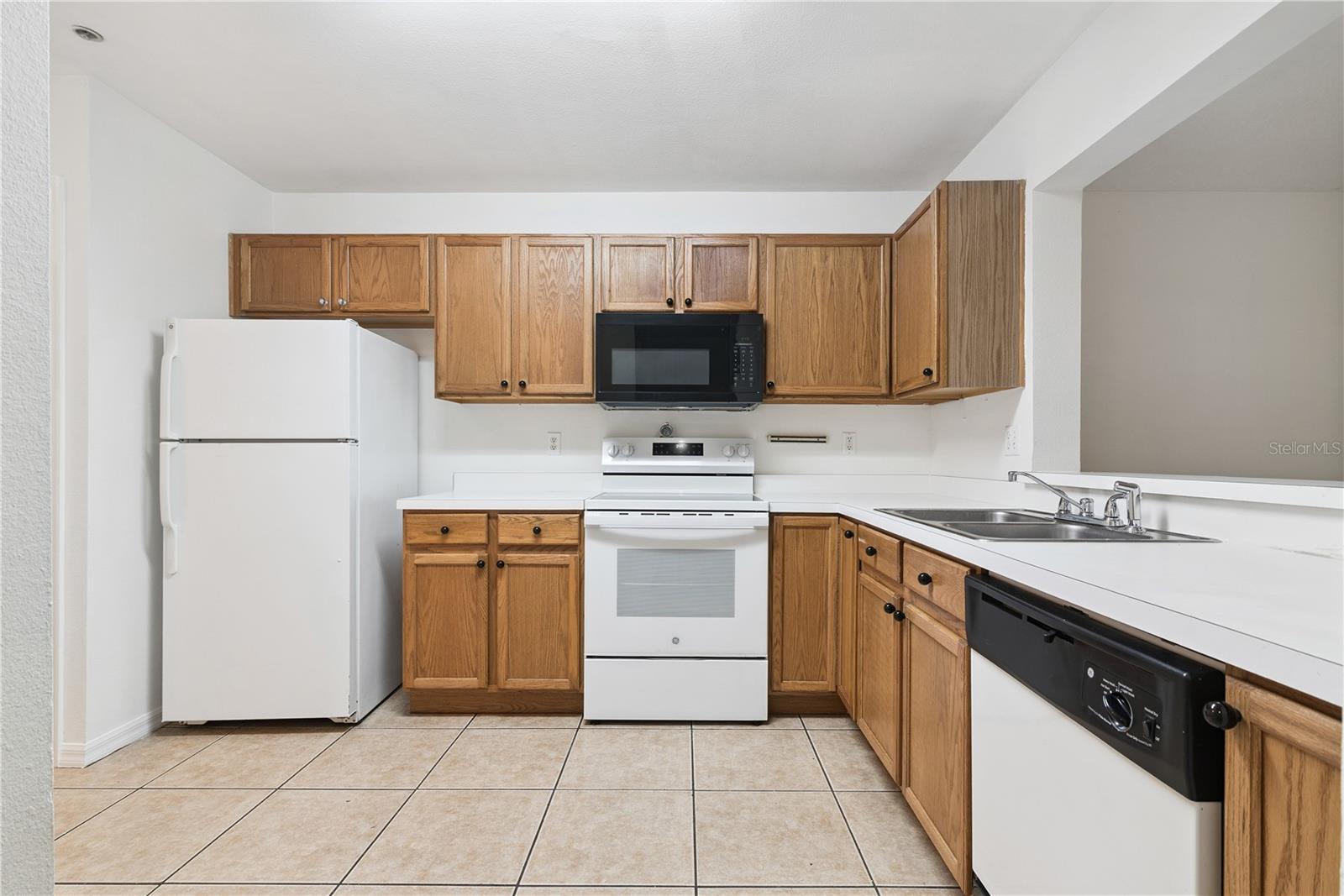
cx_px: 672
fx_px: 597
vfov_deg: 73.8
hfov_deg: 96.7
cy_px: 448
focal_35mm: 16
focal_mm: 16
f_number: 9
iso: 250
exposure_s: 1/30
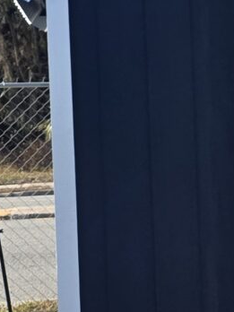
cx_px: 721
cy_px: 100
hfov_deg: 7.6
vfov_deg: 11.7
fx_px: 1523
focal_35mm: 169
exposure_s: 1/2752
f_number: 1.7
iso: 80
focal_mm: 6.3
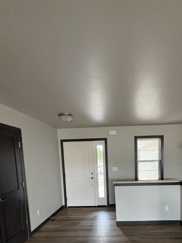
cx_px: 116
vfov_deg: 75.1
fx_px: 147
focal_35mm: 21
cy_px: 172
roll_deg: -1.0
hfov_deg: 62.3
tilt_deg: -1.4
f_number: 2.2
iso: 160
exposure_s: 1/99
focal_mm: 2.22
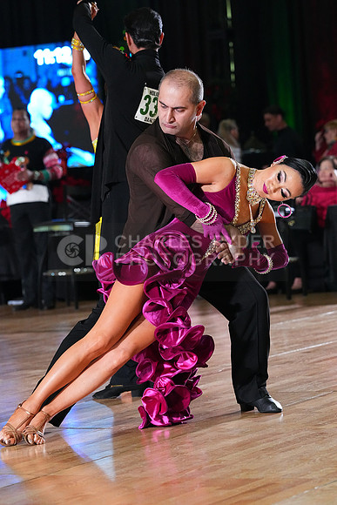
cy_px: 252
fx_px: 1824
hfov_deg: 10.6
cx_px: 168
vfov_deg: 15.8
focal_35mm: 130
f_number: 5
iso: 8000
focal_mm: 130
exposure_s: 1/400
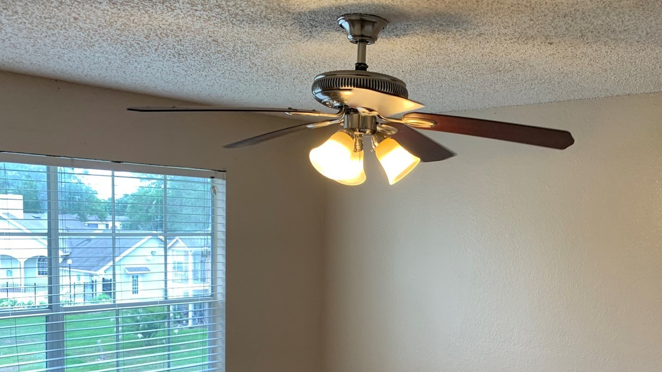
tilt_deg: -4.9
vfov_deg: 28.4
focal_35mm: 41
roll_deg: -2.4
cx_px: 464
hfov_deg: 48.2
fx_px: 720
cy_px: 295
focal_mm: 4.25
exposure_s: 1/120
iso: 64
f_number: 1.8
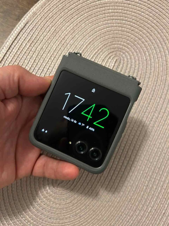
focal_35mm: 26
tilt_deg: -79.7
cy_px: 113
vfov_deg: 67.3
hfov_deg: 53.1
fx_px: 169
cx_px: 84
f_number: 1.5
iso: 400
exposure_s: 1/33
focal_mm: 5.7
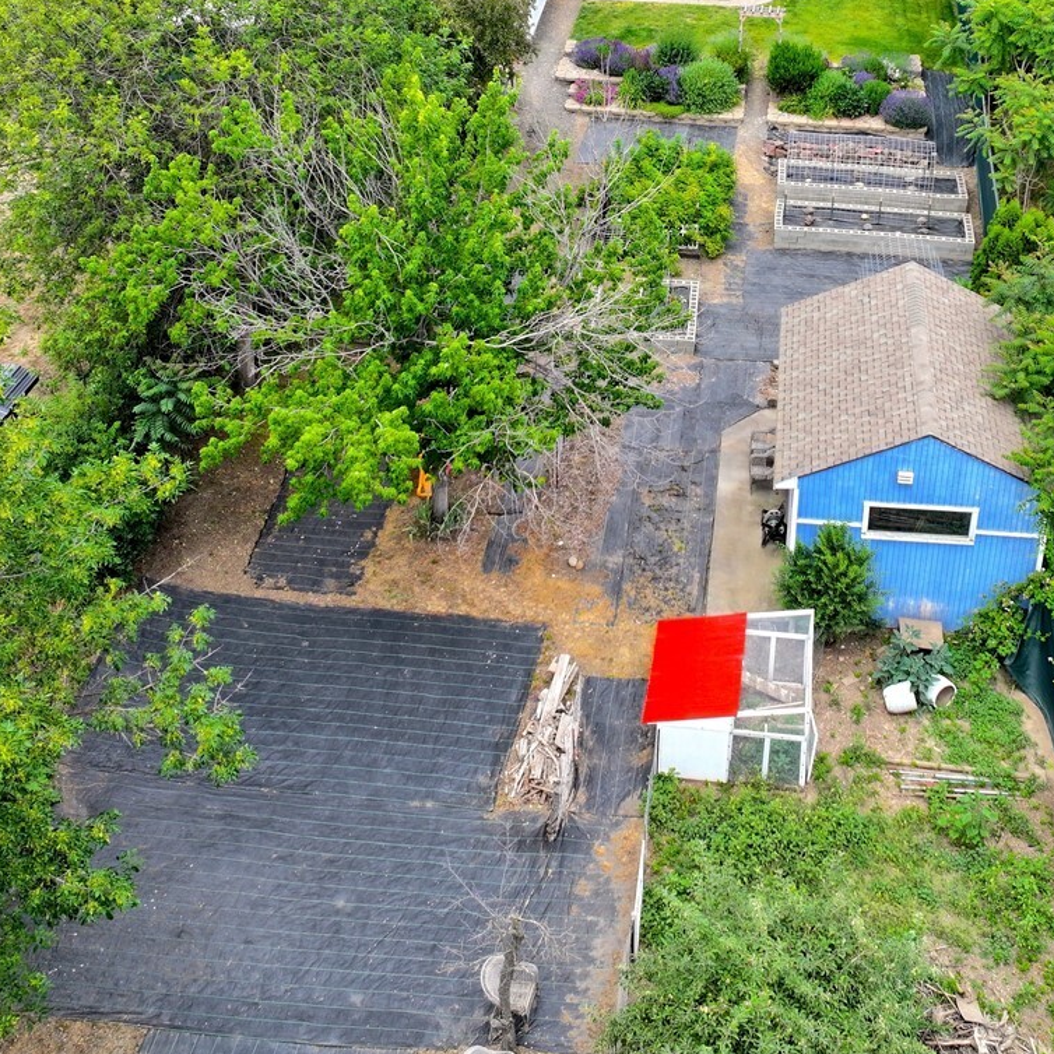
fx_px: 1550
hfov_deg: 37.3
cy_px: 310
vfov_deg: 36.9
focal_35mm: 45
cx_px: 658
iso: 100
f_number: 2.8
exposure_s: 1/640
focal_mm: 12.29
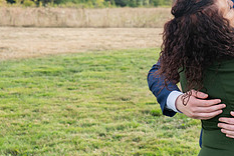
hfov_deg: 21.0
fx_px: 599
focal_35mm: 92
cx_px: 260
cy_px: 90
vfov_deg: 14.9
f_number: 4.5
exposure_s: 1/640
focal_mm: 37
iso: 400
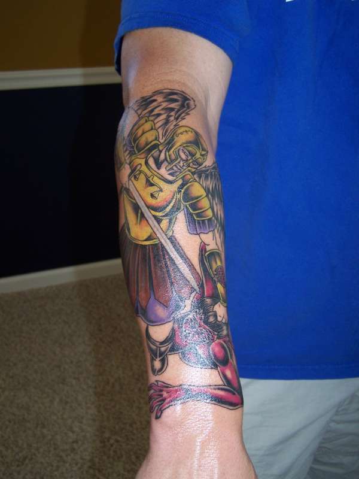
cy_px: 240
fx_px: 525
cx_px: 180
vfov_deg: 49.0
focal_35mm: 38
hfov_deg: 37.7
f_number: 2.8
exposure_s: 1/60
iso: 80
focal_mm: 6.3
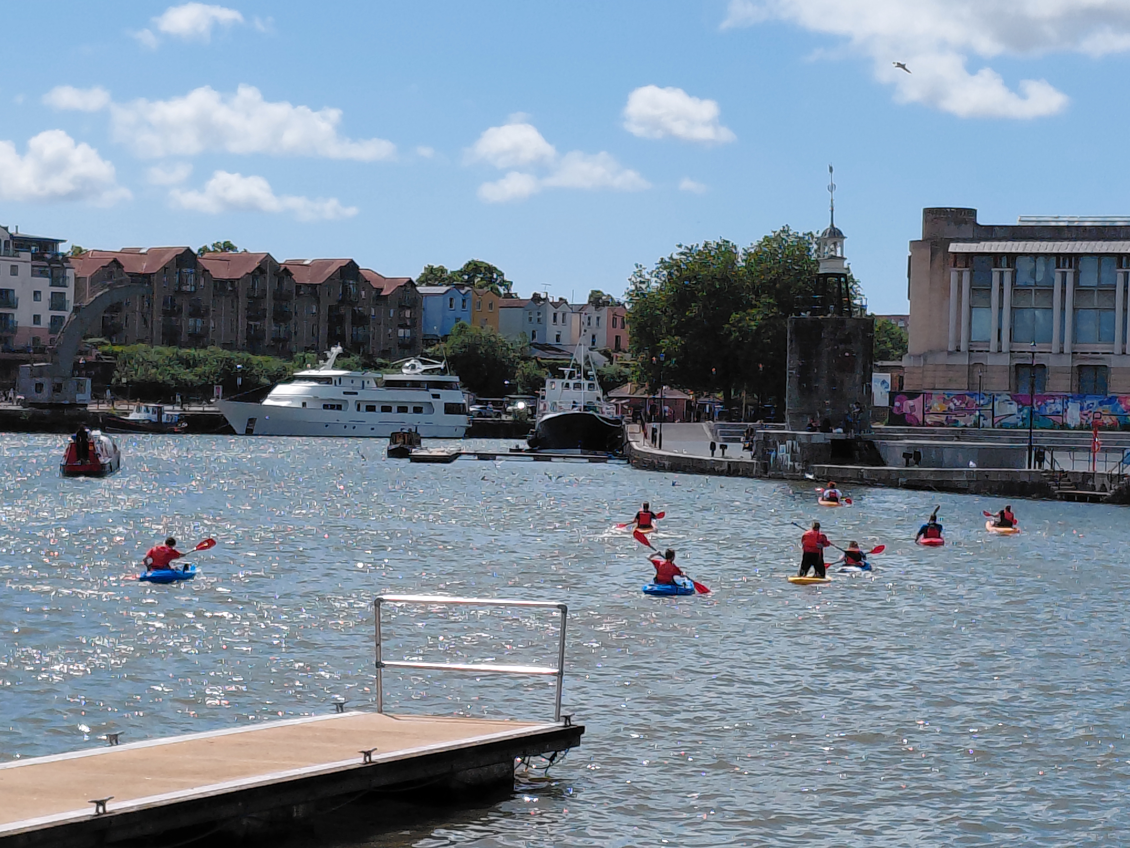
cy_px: 424
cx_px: 565
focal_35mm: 25
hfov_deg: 69.4
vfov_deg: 54.9
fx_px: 816
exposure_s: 1/2838
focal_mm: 4.69
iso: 32
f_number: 1.8
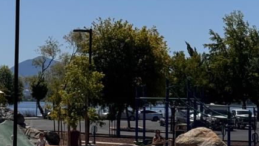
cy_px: -7
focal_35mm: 181
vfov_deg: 6.7
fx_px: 1244
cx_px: 88
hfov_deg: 11.9
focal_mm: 6.76
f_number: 1.78
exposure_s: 1/9009
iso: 64
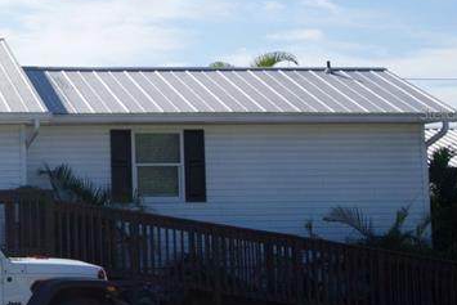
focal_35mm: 99
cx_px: -166
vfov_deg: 13.8
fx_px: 1263
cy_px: 113
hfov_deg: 18.8
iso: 100
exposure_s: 1/250
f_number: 11
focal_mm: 23
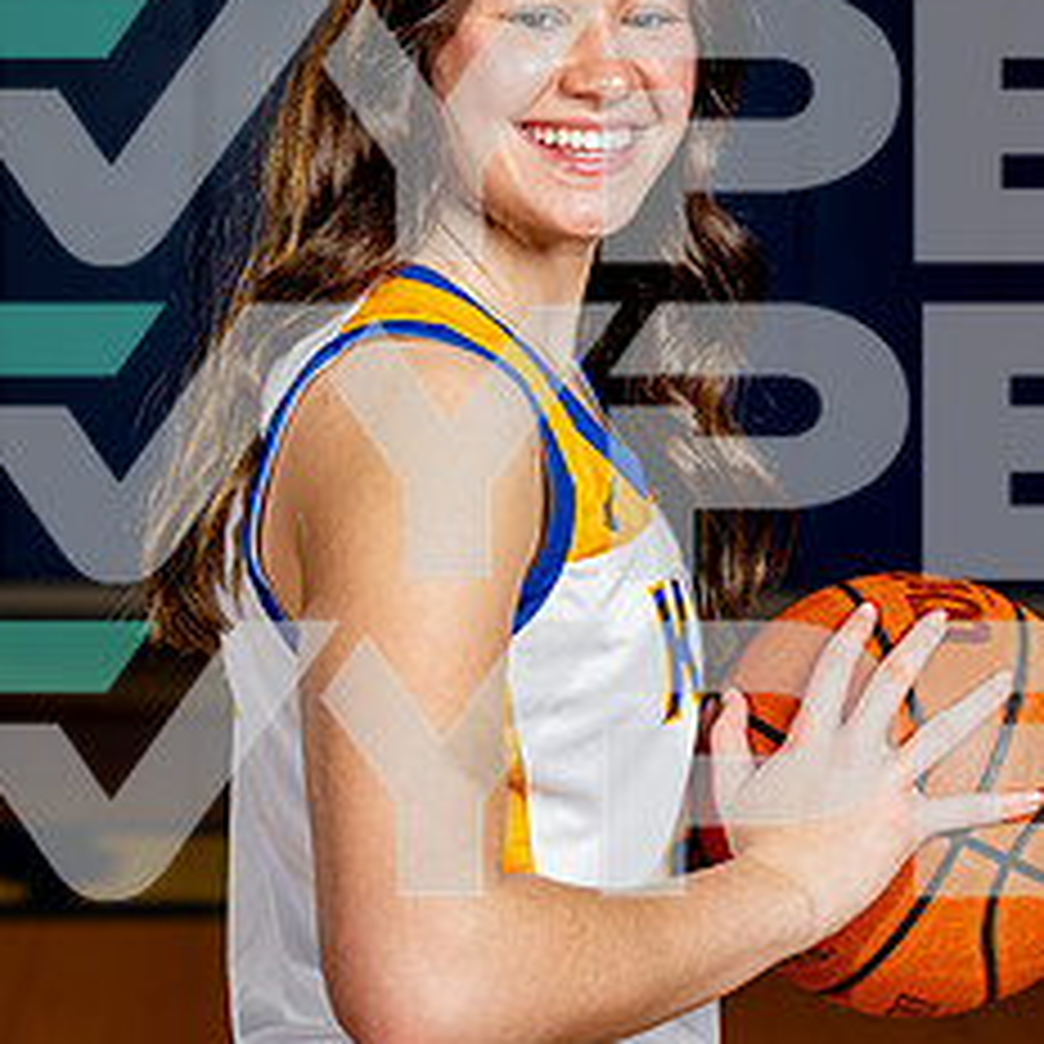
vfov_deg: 16.7
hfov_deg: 16.7
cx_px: 558
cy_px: 446
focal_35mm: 104
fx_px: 3549
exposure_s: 1/250
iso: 160
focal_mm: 63
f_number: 4
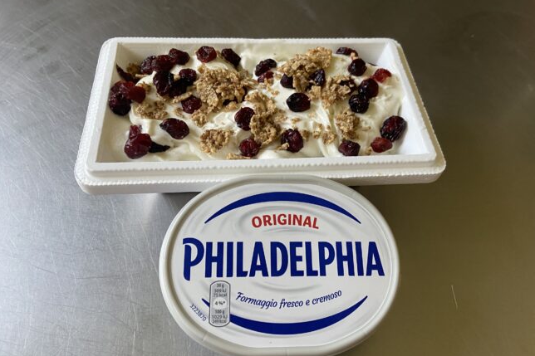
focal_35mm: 28
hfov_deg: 65.5
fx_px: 416
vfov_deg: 46.4
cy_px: 188
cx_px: 274
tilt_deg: -57.4
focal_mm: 4.25
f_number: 1.8
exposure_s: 1/76
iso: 125
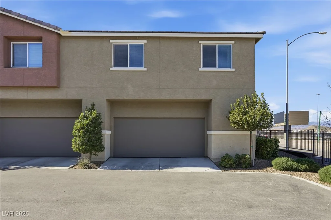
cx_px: 166
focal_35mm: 21
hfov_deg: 81.2
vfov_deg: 59.5
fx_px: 193
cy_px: 110
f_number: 9
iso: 320
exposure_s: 1/1250
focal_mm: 21
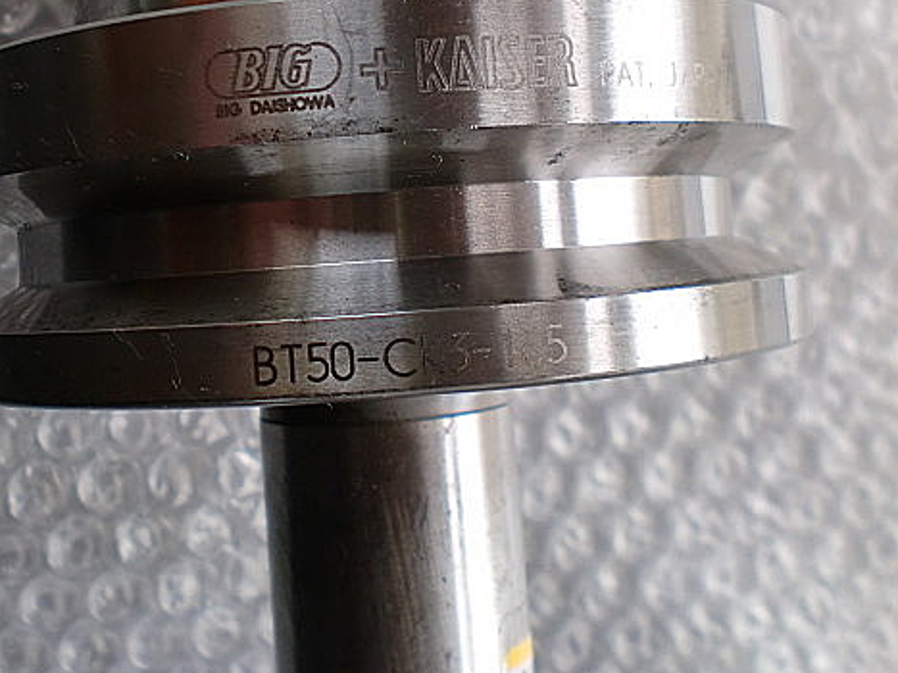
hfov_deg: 39.4
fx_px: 1245
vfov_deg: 30.0
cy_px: 221
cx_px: 337
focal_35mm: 48
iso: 64
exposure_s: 1/100
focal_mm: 6.3
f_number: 3.1
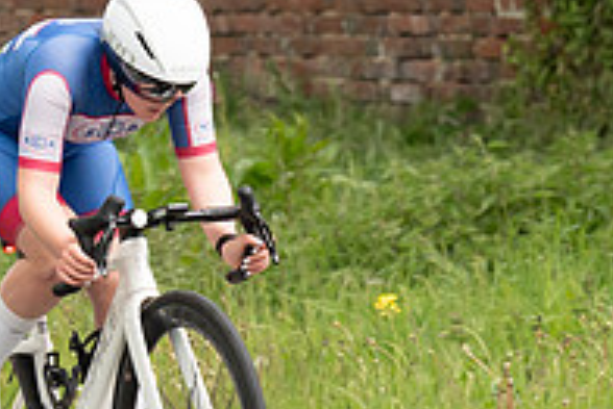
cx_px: 53
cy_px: 24
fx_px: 11689
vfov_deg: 2.0
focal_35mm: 686
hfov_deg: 3.0
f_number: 4.5
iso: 800
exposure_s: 1/1000
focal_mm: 138
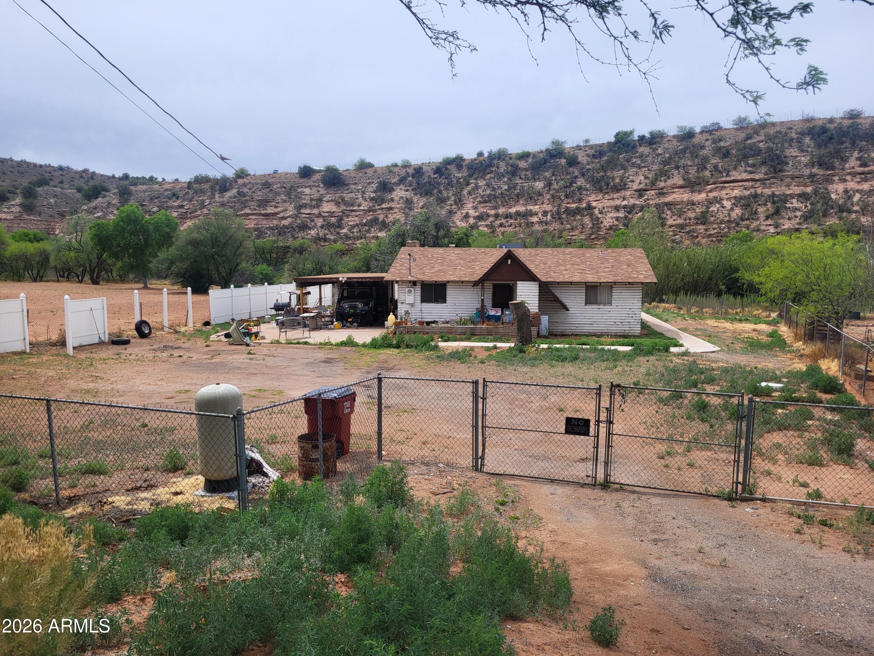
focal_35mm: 26
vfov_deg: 53.1
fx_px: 656
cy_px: 328
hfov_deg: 67.3
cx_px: 437
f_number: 1.8
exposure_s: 1/2730
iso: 40
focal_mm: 5.4
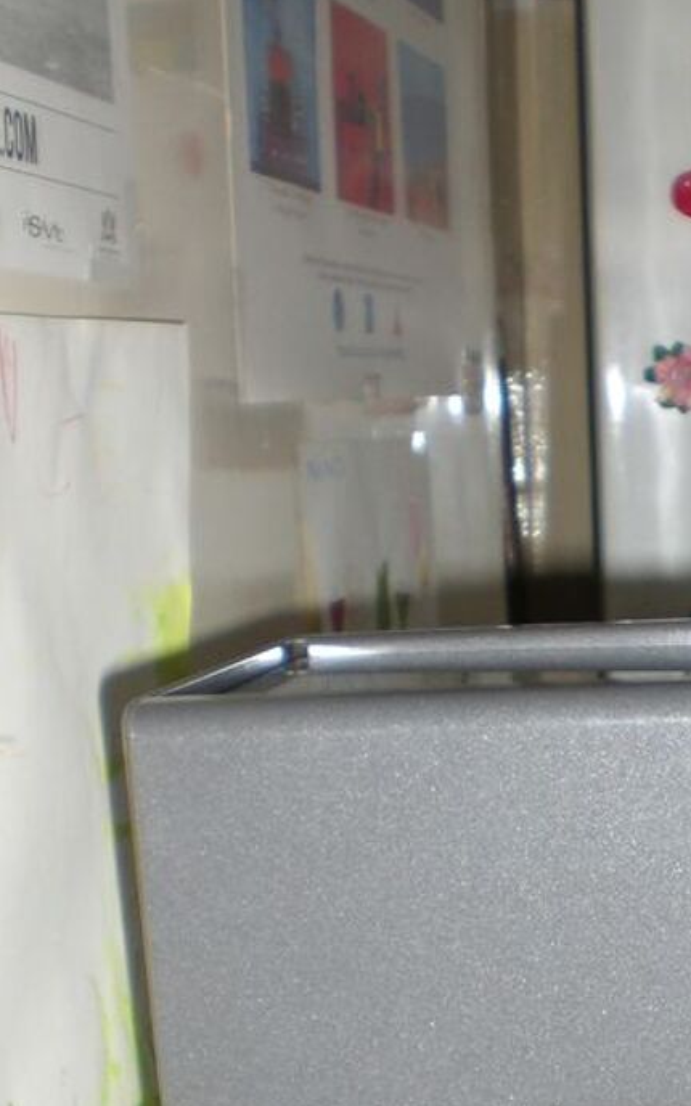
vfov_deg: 25.5
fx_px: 2350
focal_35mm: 78
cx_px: 699
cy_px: 1039
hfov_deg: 16.4
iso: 100
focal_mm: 6.3
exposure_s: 1/60
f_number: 3.1
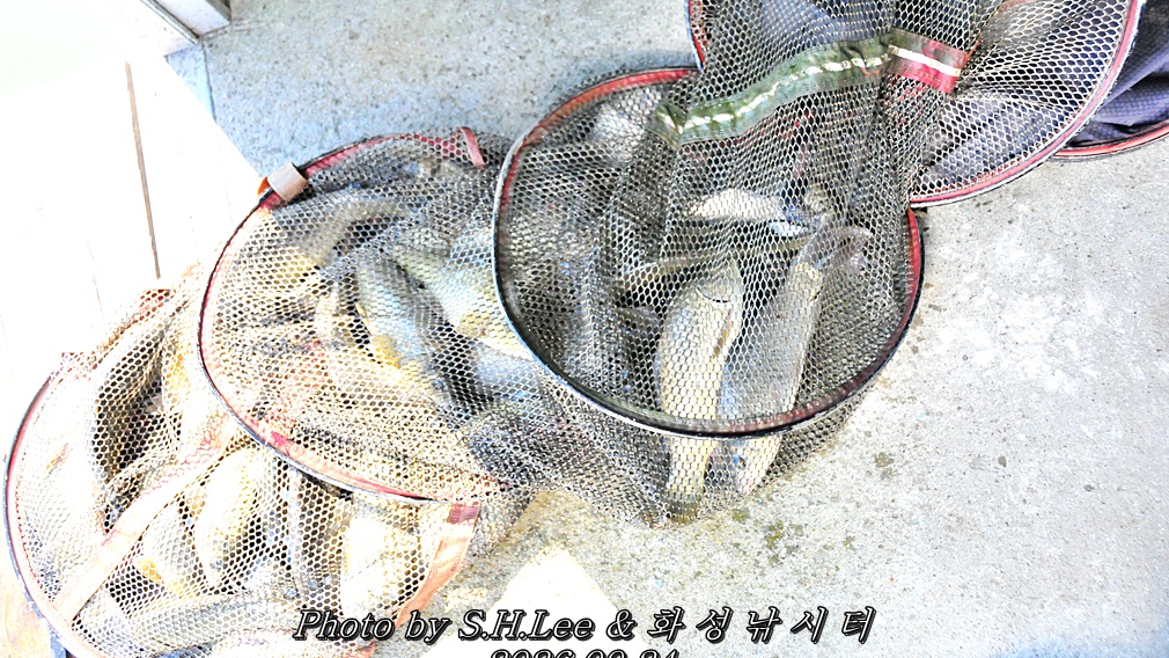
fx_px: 1085
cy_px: 299
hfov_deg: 56.6
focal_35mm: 35
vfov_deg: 33.7
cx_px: 581
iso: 1600
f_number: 3.8
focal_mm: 22
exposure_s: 1/1600
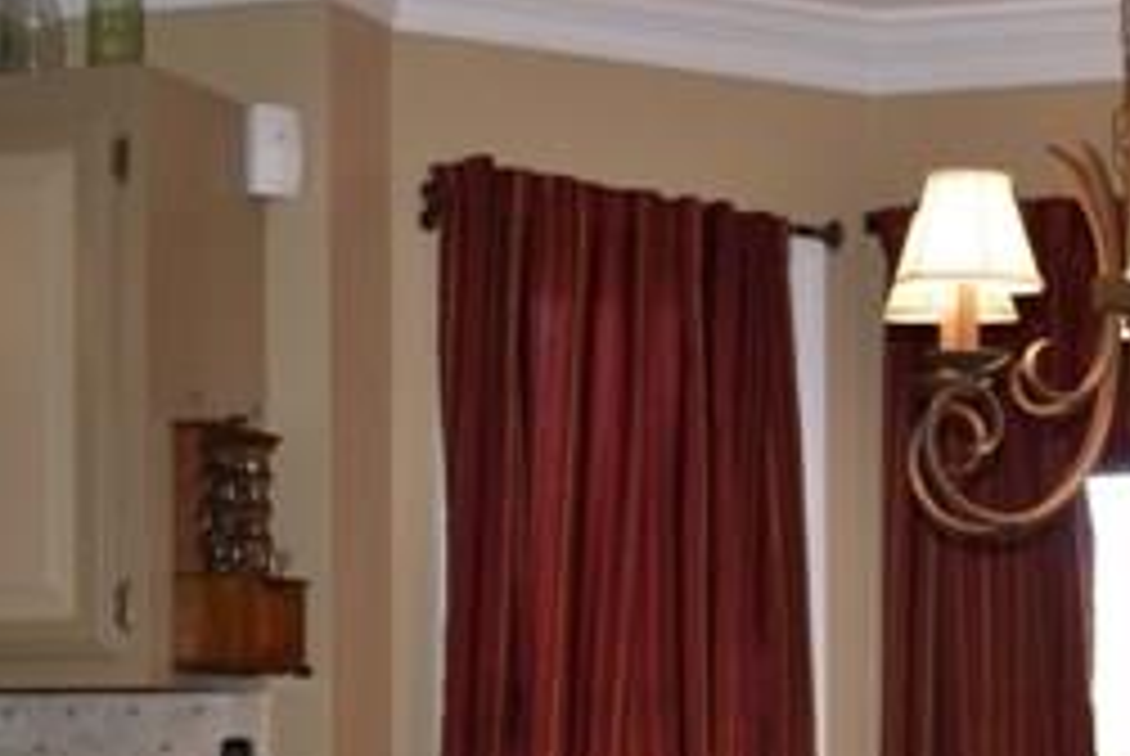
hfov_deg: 23.1
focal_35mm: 84
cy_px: 812
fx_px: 2640
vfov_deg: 15.9
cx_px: 1148
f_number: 4
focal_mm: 22
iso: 400
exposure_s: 1/80
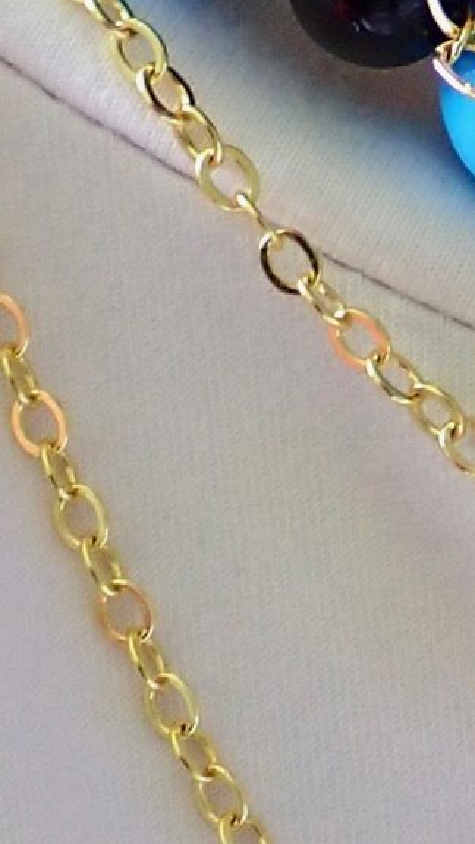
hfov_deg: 4.9
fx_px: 5419
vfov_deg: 8.9
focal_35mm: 242
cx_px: 962
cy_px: 541
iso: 200
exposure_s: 1/80
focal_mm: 9.01
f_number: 3.2
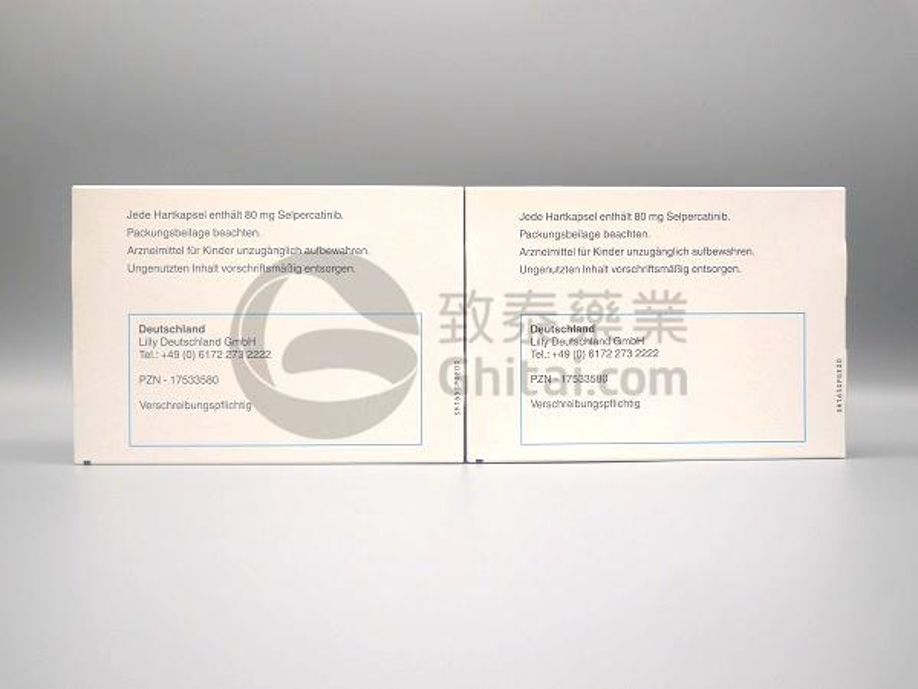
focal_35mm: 35
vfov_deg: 40.7
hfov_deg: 52.6
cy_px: 344
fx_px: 928
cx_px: 459
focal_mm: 7.4
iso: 80
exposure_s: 1/160
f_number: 2.8
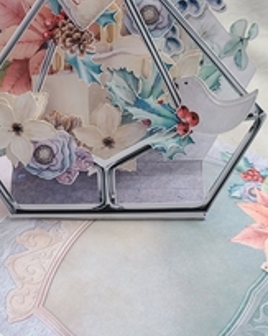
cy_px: 118
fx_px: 556
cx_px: 84
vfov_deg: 33.4
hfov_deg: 26.9
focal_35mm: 56
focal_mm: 5.4
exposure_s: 1/60
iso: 64
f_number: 1.8
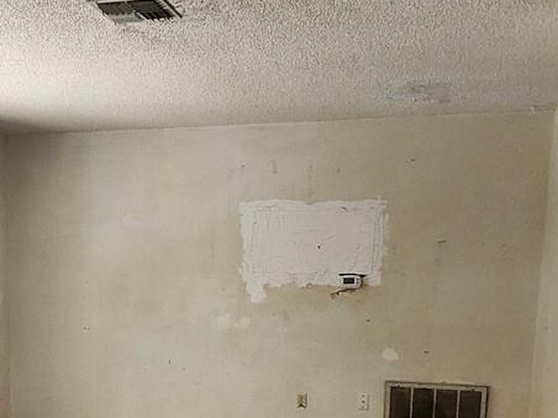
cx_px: 138
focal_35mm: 46
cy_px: 392
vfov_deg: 29.9
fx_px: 742
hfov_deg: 40.1
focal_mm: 1.74
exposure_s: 1/60
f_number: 2.2
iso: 200
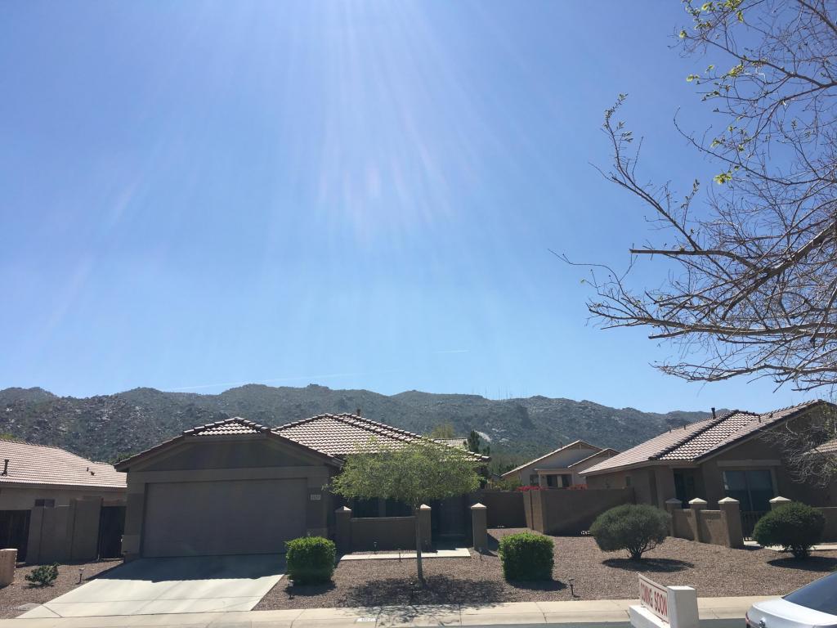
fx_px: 701
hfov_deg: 61.7
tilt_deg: +15.3
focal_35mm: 29
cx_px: 418
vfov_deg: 48.2
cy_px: 314
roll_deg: +1.4
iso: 25
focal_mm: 4.15
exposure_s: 1/2653
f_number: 2.2
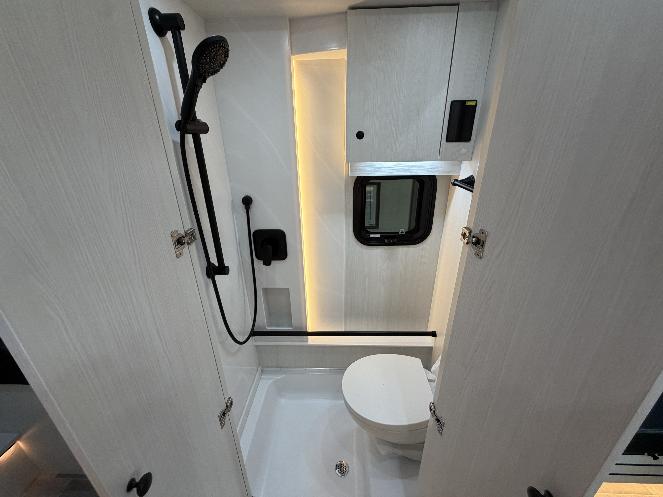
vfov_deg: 85.7
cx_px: 332
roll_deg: +1.0
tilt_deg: -21.7
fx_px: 268
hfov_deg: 102.1
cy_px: 248
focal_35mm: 14
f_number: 2.2
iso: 200
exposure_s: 1/120
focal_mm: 2.22
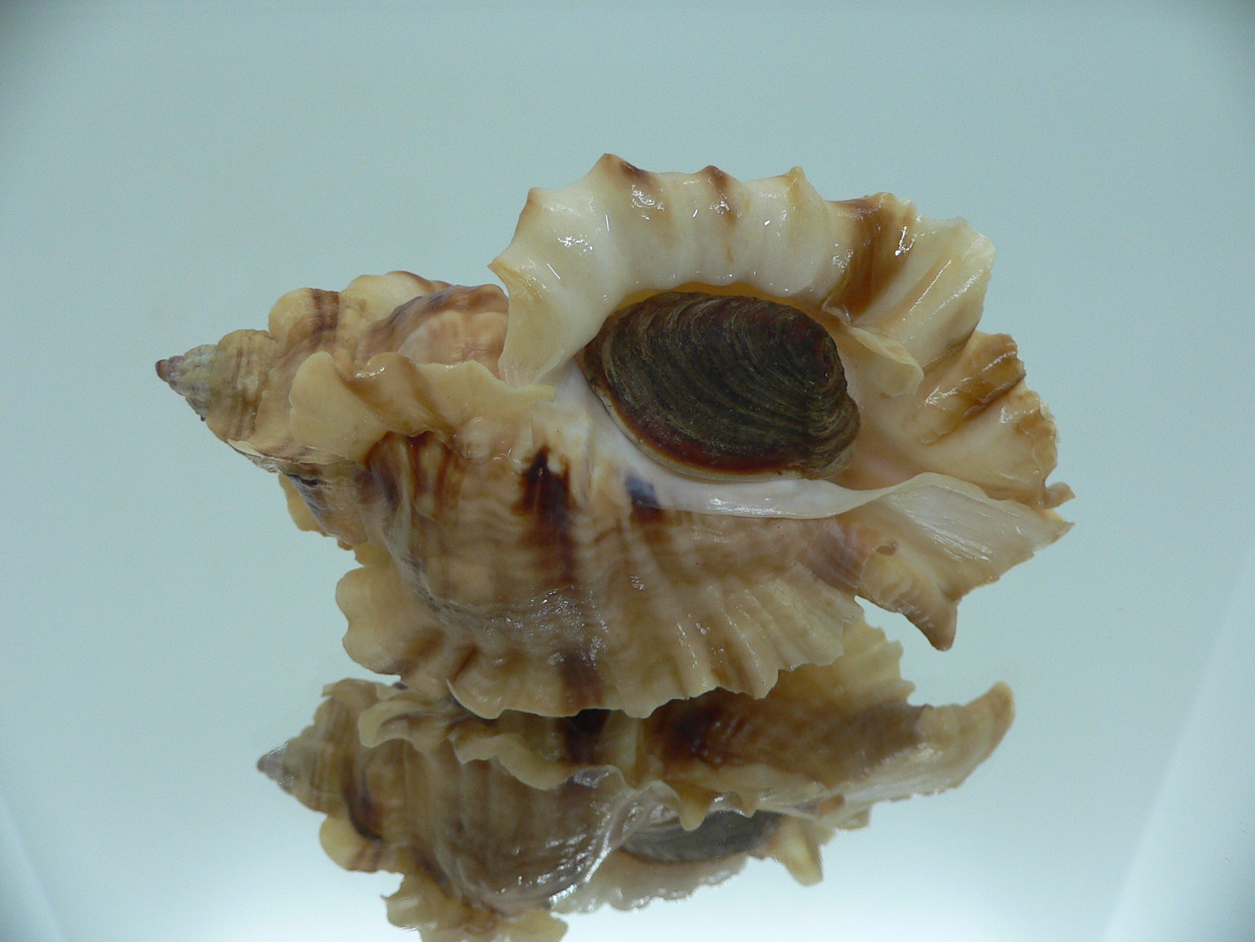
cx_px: 628
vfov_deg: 40.7
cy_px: 471
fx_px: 1269
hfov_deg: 52.6
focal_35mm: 35
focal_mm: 4.6
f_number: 2.8
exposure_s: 1/60
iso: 100
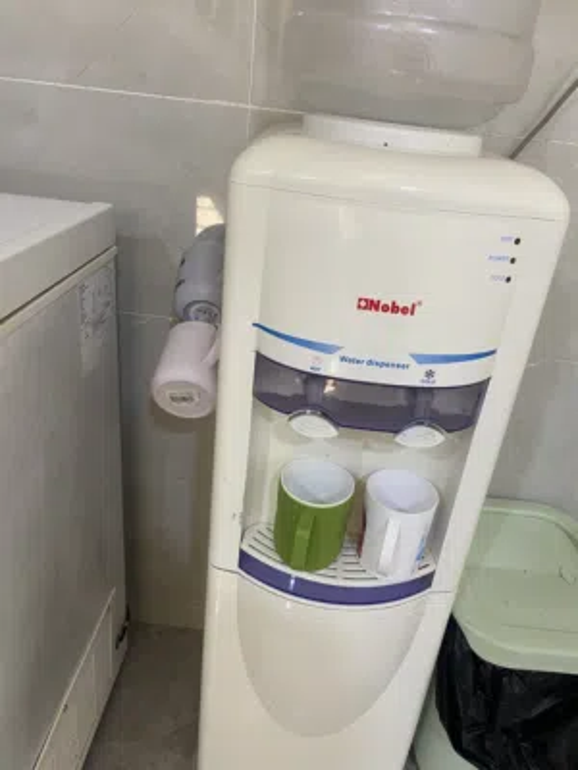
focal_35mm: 26
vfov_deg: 67.3
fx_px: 579
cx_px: 289
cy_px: 385
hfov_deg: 53.1
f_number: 1.8
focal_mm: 4.25
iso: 100
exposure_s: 1/50
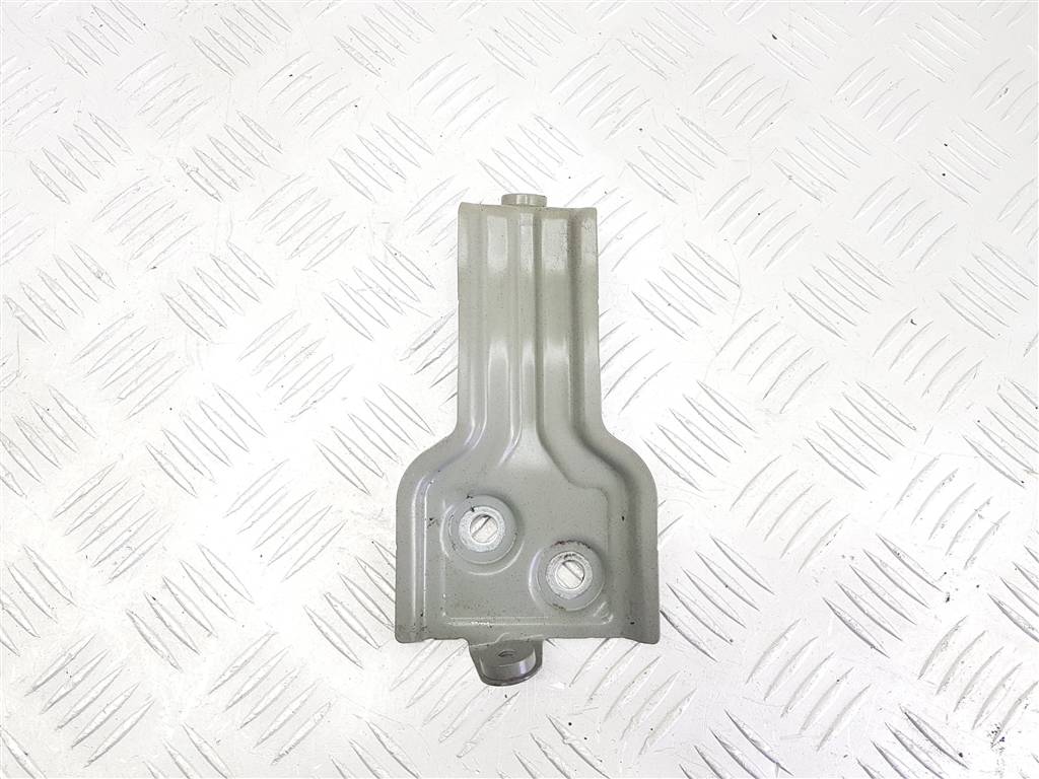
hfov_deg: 67.3
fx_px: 780
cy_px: 390
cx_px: 520
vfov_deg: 53.1
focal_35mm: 26
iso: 64
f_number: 1.7
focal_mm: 4.2
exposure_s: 1/50
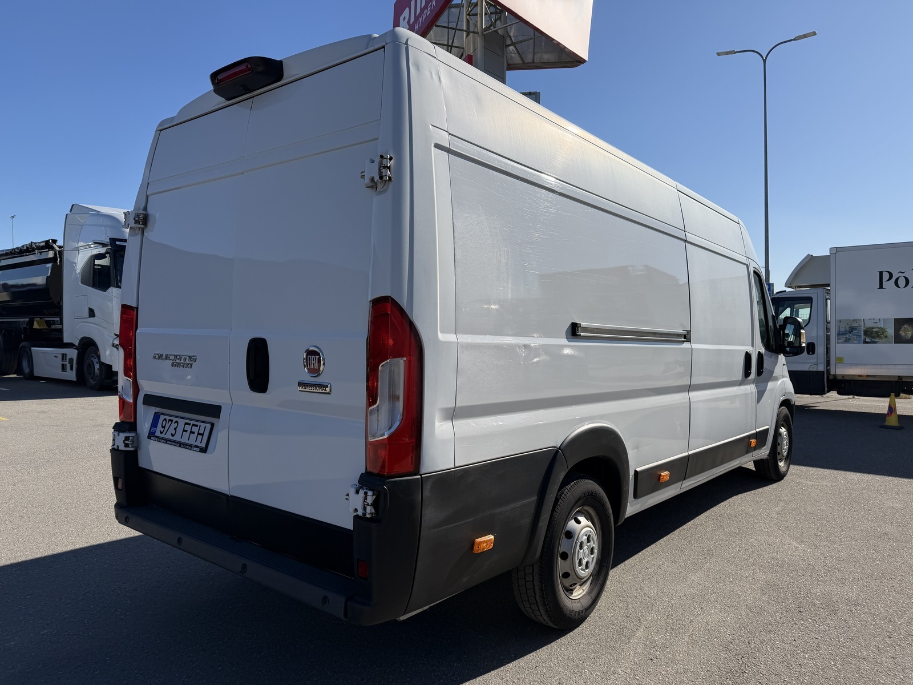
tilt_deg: -1.3
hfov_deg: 71.6
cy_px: 342
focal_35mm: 24
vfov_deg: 56.8
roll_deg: -0.2
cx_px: 456
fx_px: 633
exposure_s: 1/5714
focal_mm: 6.76
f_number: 1.78
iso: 80
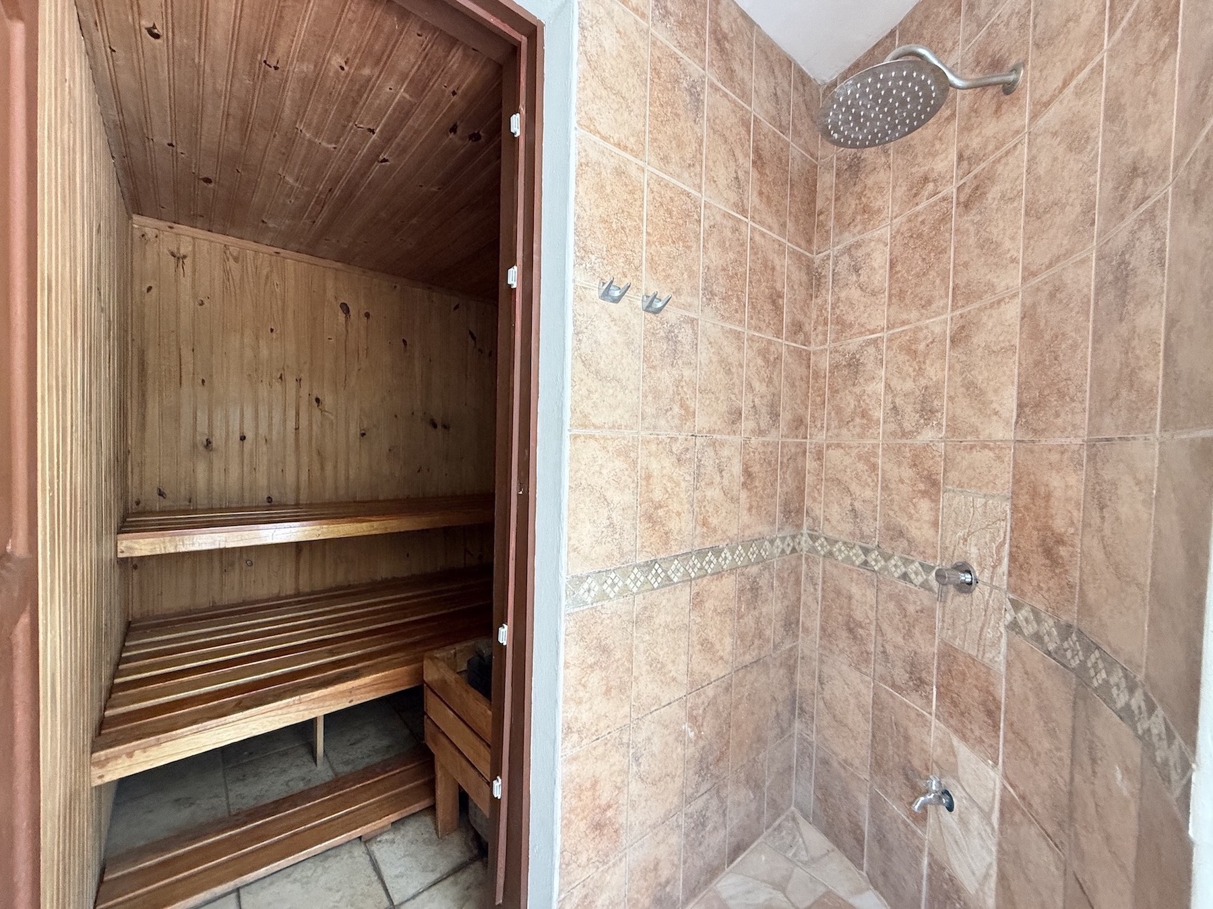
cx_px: 606
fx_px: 491
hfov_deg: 102.1
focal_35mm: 14
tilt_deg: -1.4
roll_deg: -1.4
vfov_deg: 85.7
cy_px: 454
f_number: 2.2
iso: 500
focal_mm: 2.22
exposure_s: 1/60
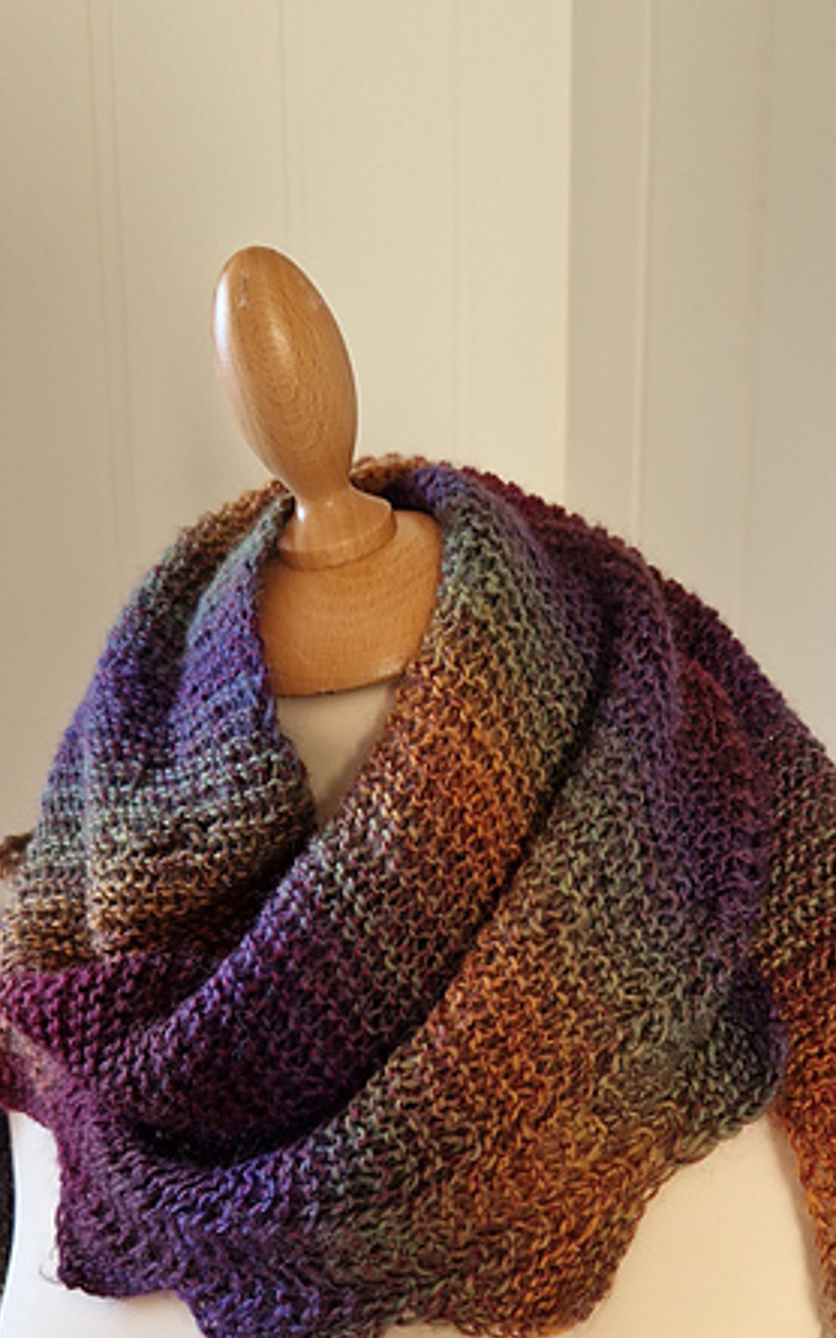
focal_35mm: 35
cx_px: 456
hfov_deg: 36.2
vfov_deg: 53.5
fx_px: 1276
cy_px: 956
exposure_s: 1/100
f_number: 1.8
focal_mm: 5.4
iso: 50
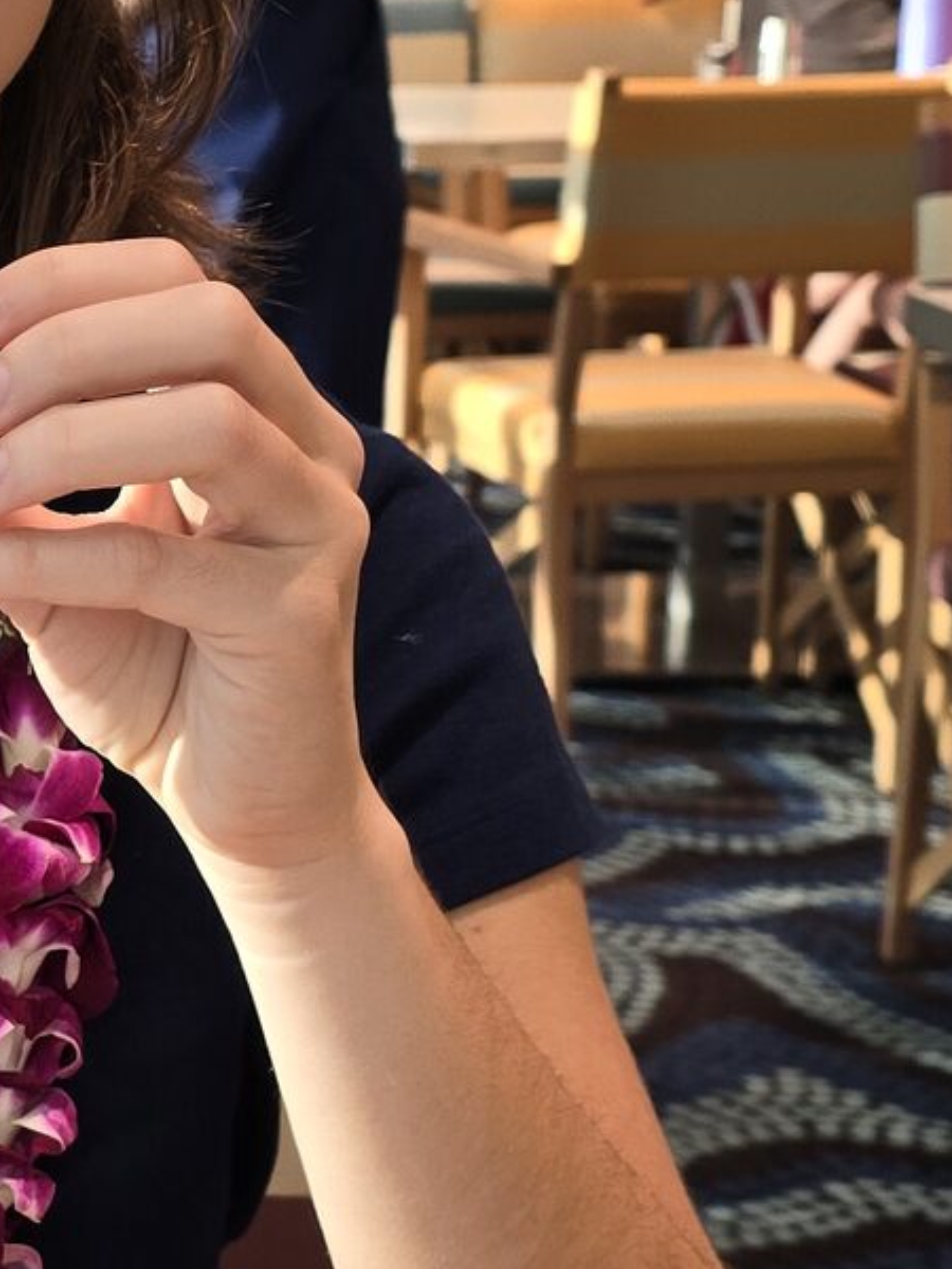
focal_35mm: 92
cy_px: 594
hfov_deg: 15.4
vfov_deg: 21.3
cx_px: -252
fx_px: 3374
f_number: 1.7
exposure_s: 1/120
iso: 100
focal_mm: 6.3
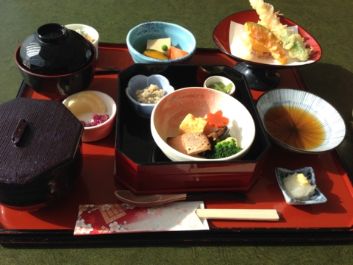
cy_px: 132
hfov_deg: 55.4
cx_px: 176
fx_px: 337
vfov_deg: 42.9
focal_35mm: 33
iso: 50
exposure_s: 1/695
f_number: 2.4
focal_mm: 4.12
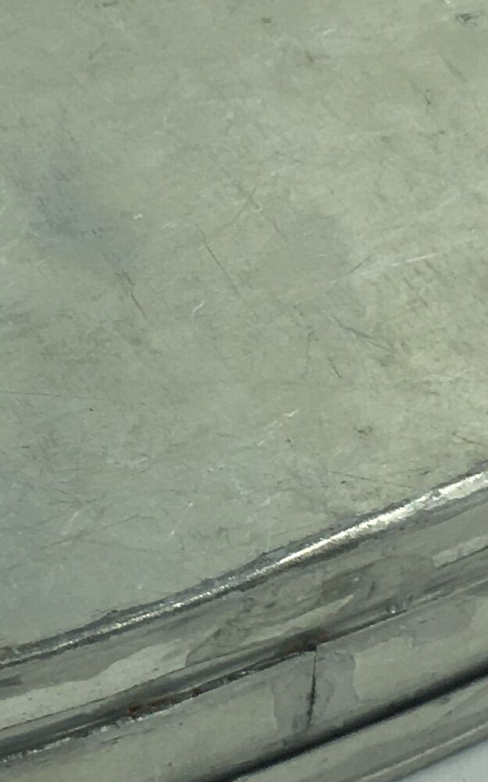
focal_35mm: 124
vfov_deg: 16.8
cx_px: -19
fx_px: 2639
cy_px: 358
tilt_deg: -46.5
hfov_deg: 10.5
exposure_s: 1/371
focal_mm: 4.15
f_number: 2.2
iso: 25
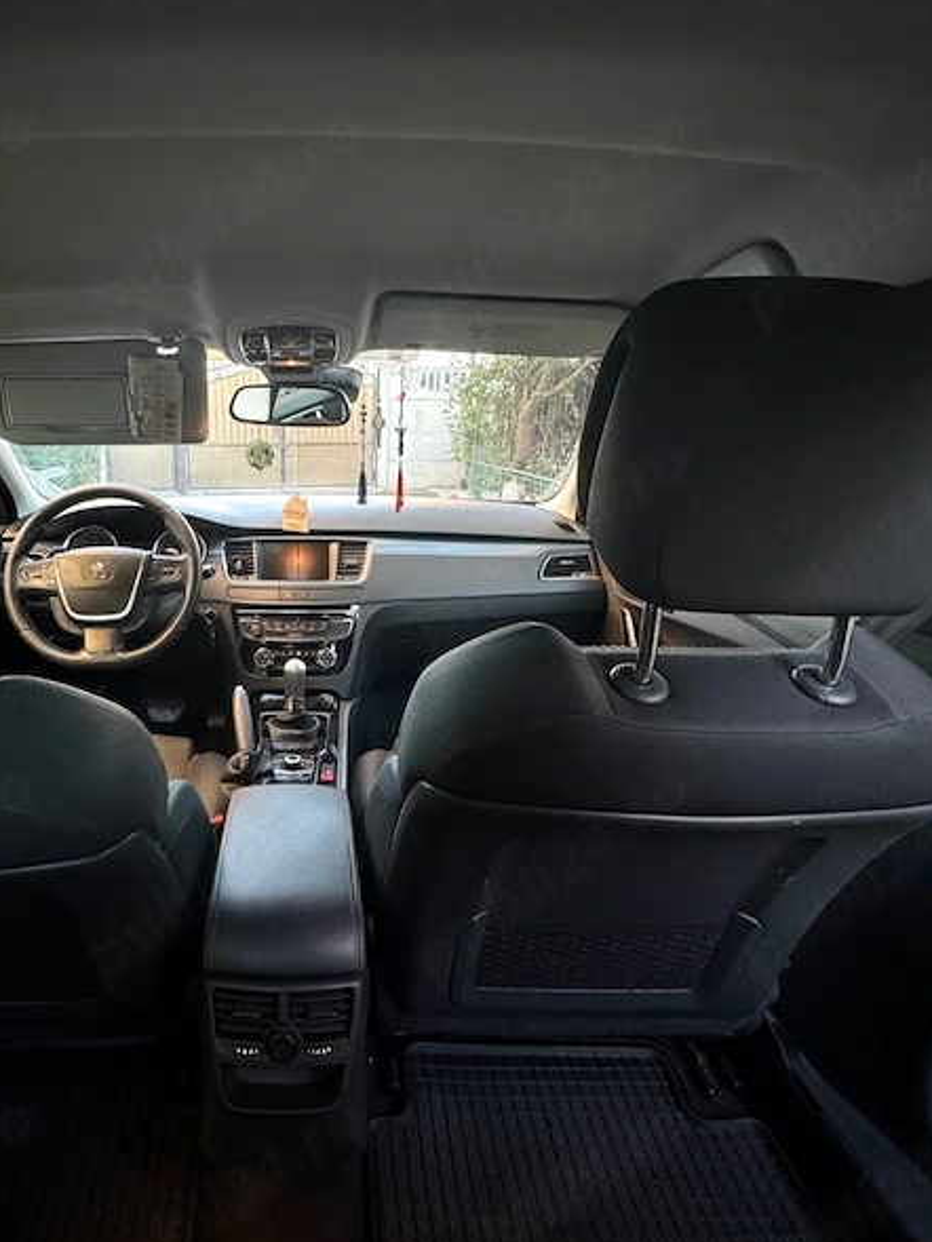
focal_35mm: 19
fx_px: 682
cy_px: 597
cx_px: 308
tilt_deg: -12.9
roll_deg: -0.1
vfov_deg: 84.6
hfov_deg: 66.8
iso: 320
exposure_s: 1/60
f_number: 2.2
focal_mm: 2.22
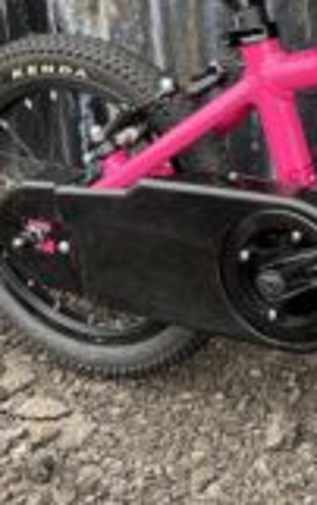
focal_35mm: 82
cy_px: 151
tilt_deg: -22.2
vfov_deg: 25.0
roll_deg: -2.8
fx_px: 1130
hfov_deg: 14.5
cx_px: 527
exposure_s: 1/127
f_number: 1.6
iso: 32
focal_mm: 4.2
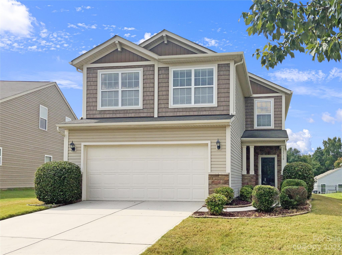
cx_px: 171
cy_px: 128
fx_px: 286
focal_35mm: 29
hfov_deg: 61.8
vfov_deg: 48.1
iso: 20
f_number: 1.8
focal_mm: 3
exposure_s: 1/3322
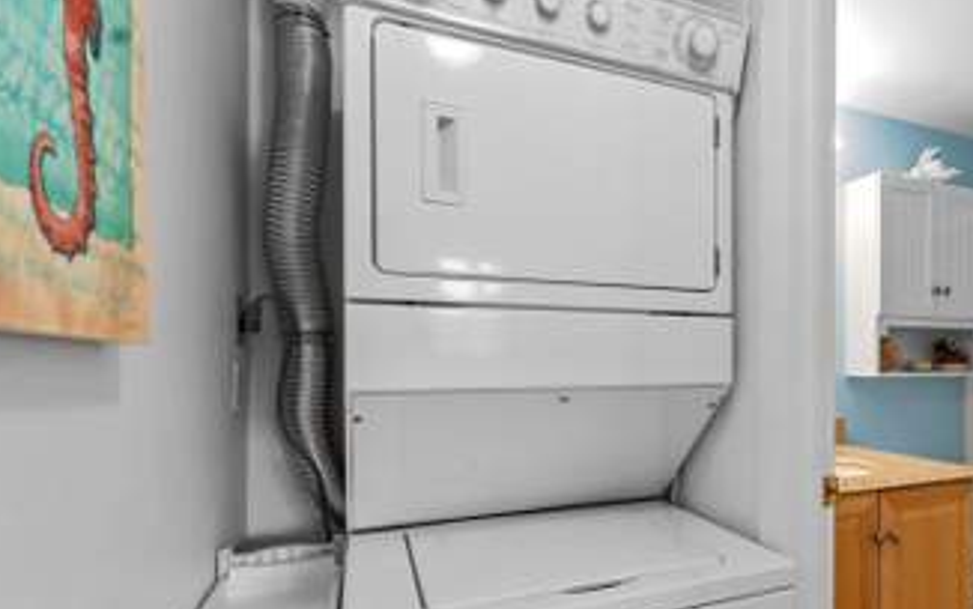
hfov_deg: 79.7
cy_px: 358
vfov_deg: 57.0
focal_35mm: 21
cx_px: 645
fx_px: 557
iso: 250
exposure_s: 1/1.67
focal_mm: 14
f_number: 8
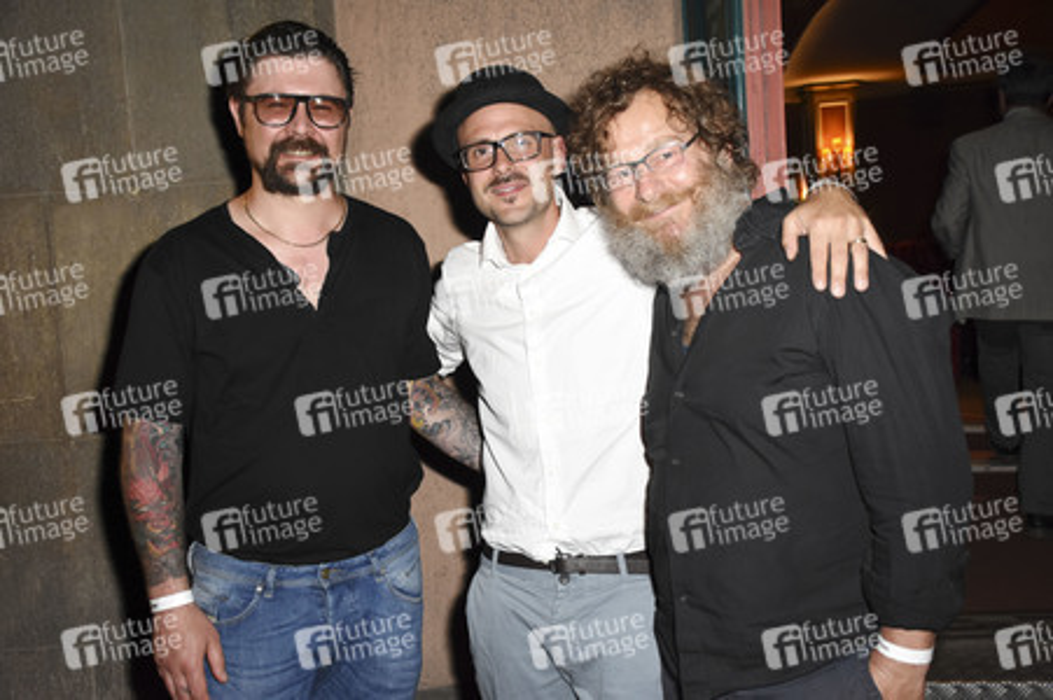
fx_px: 1184
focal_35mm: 40
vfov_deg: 33.0
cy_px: 350
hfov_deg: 48.0
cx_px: 526
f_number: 4.5
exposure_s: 1/160
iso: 1600
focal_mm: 27
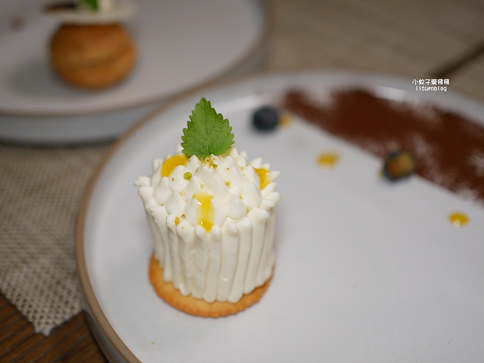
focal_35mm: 50
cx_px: 242
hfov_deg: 38.2
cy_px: 182
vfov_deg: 29.1
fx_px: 699
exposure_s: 1/200
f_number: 1.8
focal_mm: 25
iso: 200
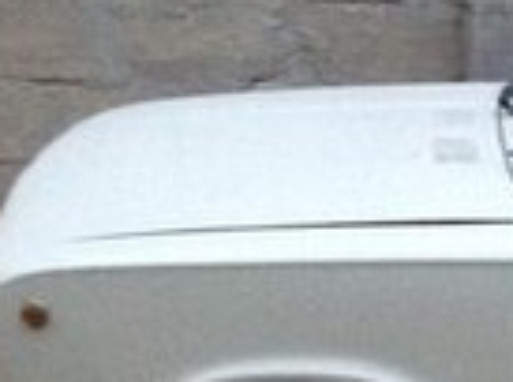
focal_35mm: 169
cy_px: 526
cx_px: 1138
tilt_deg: -17.4
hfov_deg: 10.4
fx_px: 2498
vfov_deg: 8.6
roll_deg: -2.9
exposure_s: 1/15
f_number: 2.4
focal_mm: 4.28
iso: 320
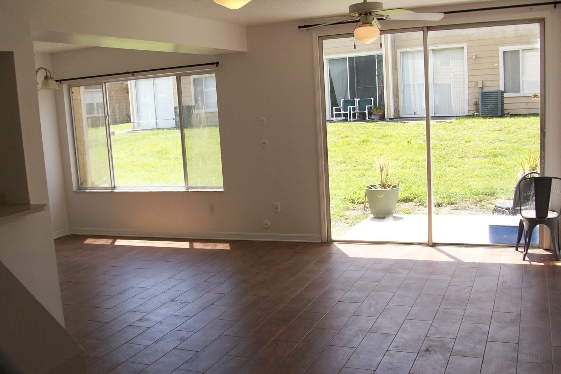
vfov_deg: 35.1
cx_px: 287
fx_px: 592
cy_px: 191
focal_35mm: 38
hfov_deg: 50.7
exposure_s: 1/269
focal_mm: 5.7
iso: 64
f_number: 2.8
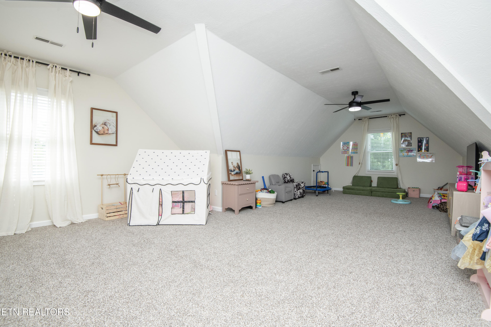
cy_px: 164
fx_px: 218
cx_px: 246
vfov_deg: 73.7
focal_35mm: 16
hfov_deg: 96.7
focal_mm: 16
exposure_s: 1/125
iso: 400
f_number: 9
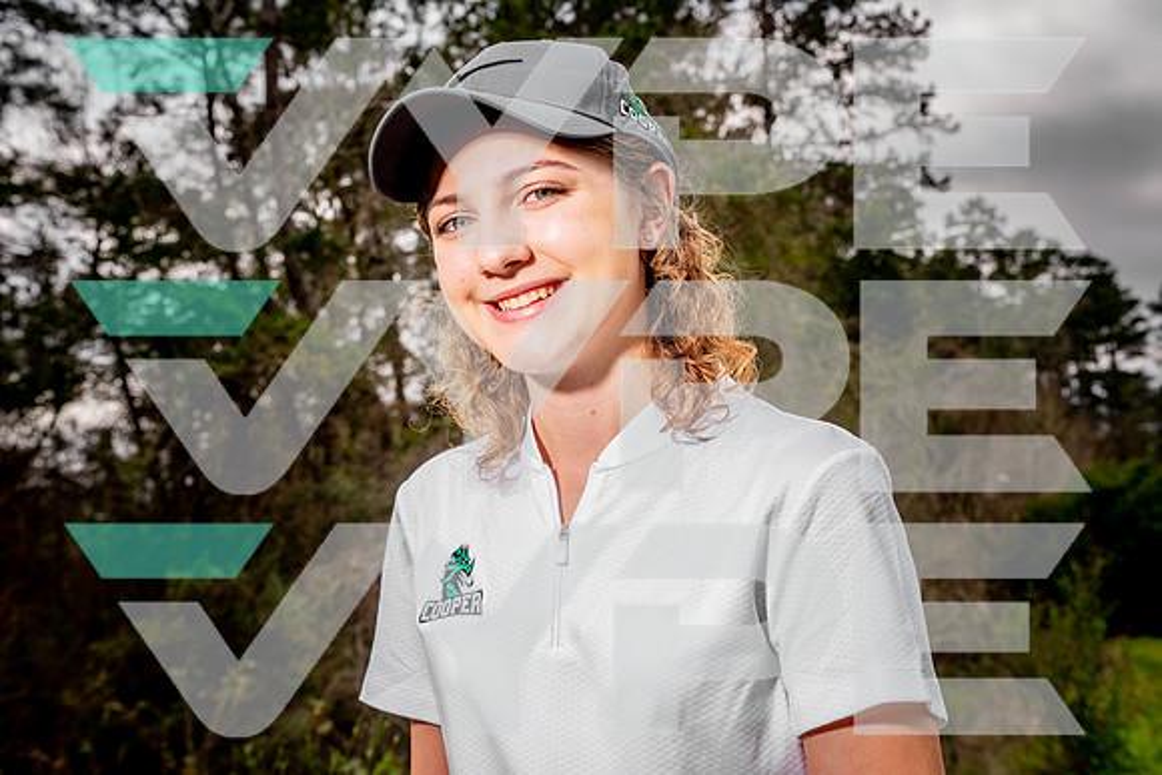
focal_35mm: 51
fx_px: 1646
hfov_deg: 38.9
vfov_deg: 26.5
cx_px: 581
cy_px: 388
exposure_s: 1/125
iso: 100
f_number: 9
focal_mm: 51
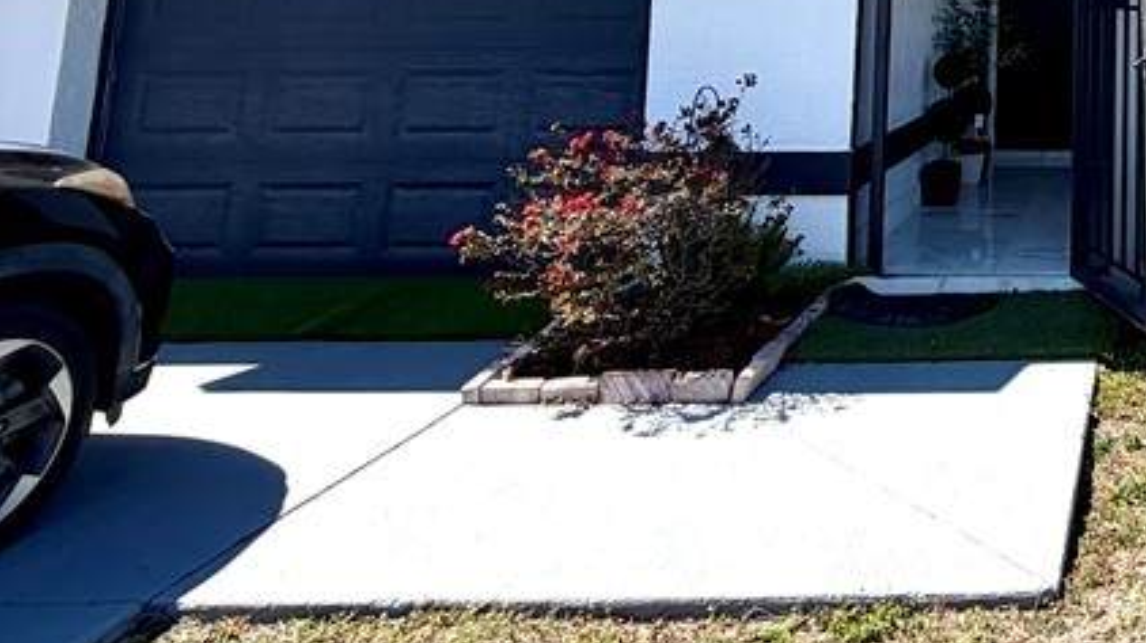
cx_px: 1170
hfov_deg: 44.9
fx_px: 1124
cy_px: -168
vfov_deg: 27.3
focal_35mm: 37
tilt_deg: +7.9
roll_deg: +0.2
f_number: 2.2
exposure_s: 1/770
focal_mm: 2.22
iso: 25
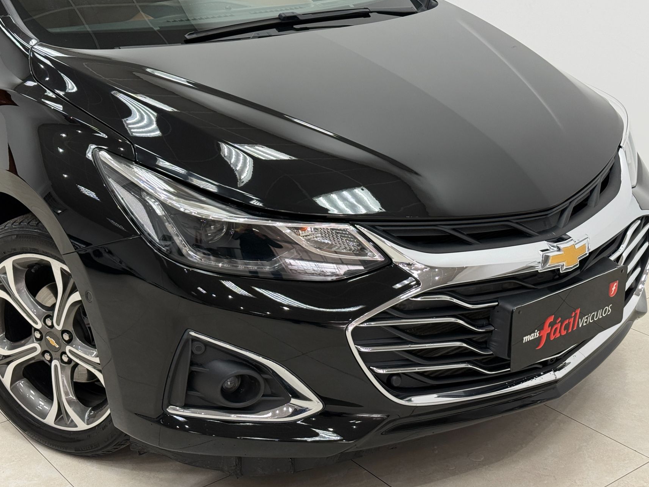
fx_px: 1012
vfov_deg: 27.0
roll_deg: +0.3
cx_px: 316
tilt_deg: -19.0
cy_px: 216
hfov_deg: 35.5
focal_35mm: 54
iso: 250
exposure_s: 1/120
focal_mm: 6.76
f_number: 1.78
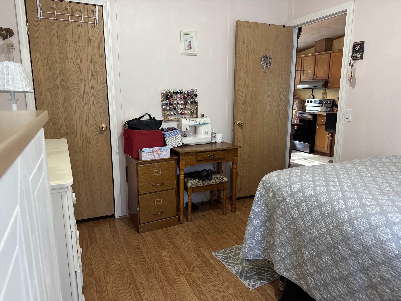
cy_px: 150
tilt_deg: -11.4
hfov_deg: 71.6
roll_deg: +0.3
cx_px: 200
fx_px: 278
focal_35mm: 24
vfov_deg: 56.8
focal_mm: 6.76
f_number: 1.78
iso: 400
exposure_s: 1/60
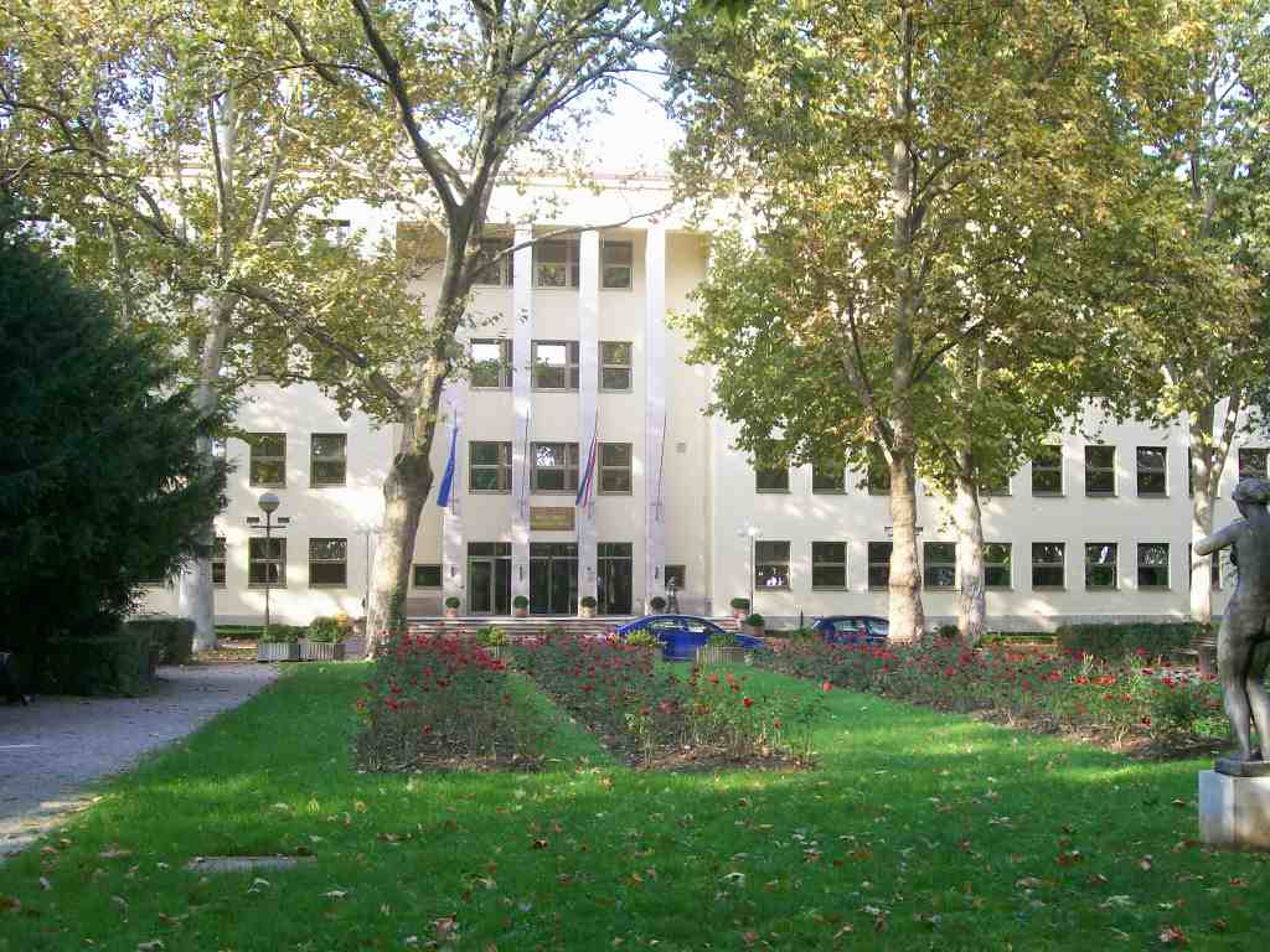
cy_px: 476
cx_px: 635
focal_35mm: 45
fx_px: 1651
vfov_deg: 32.2
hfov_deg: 42.1
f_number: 3
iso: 80
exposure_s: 1/120
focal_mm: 7.6
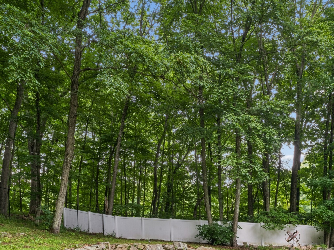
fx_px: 290
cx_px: 202
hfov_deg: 59.4
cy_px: 226
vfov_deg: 42.8
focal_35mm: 30
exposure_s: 2
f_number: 22
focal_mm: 14
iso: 100
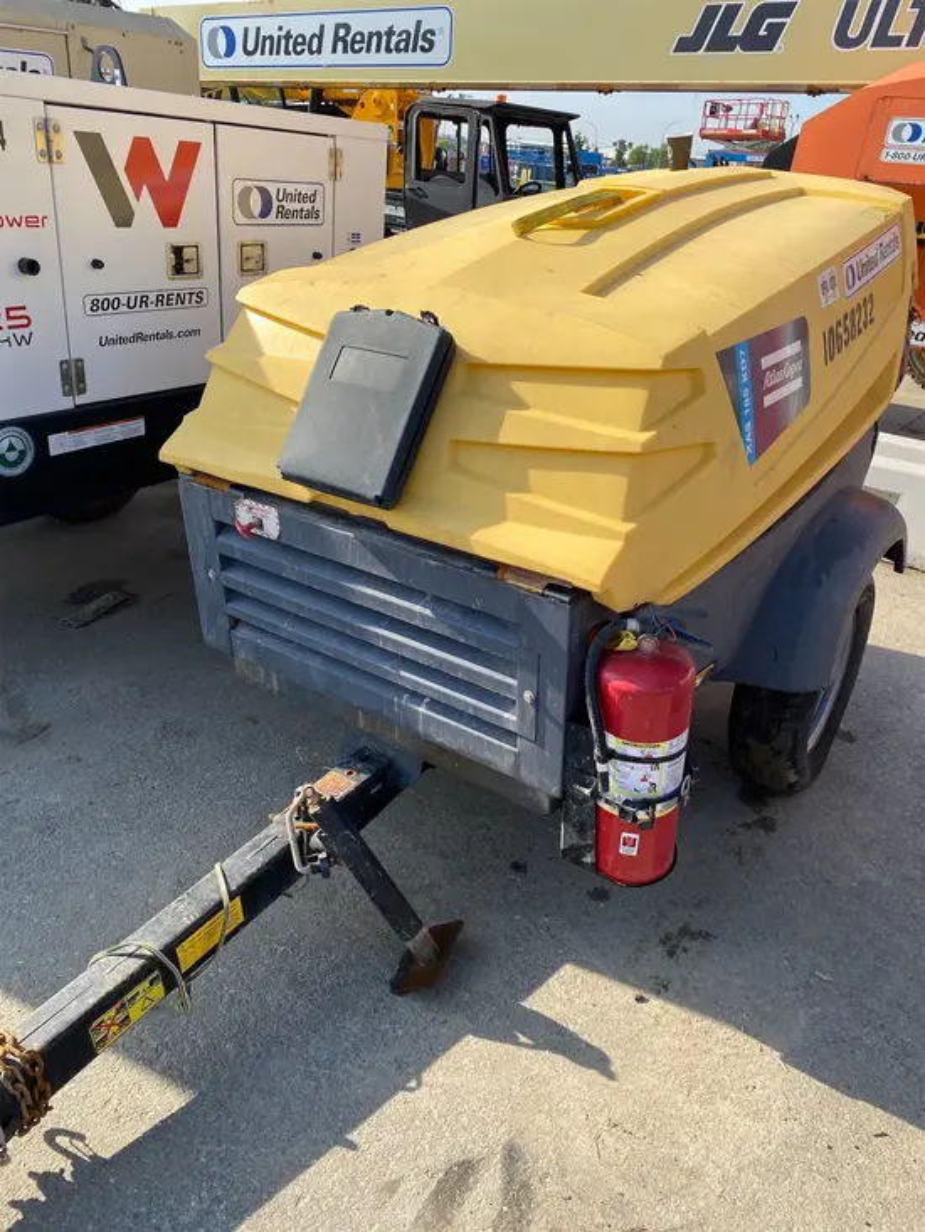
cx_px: 462
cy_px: 616
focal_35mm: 26
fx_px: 926
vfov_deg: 67.3
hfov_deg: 53.1
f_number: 1.8
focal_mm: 4.25
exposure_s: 1/1701
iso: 32
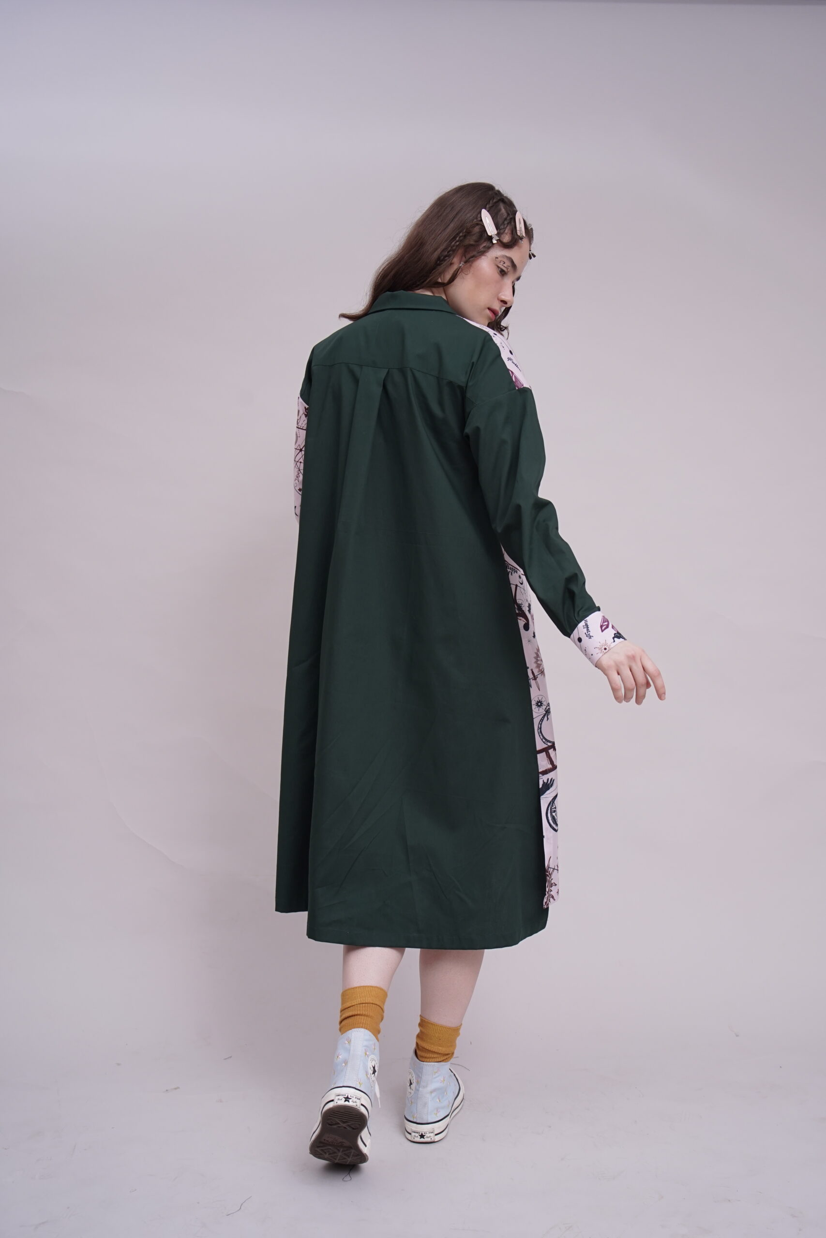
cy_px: 619
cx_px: 413
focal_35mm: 35
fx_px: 1204
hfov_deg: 37.9
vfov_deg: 54.4
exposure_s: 1/100
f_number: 6.3
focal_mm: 35
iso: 400
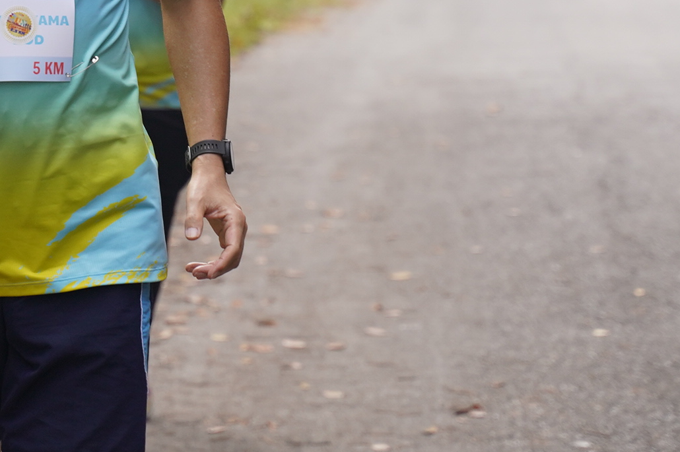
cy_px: -123
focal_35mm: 219
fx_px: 4133
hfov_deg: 9.4
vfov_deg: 6.2
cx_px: 90
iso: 500
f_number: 3.5
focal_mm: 75
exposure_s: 1/640
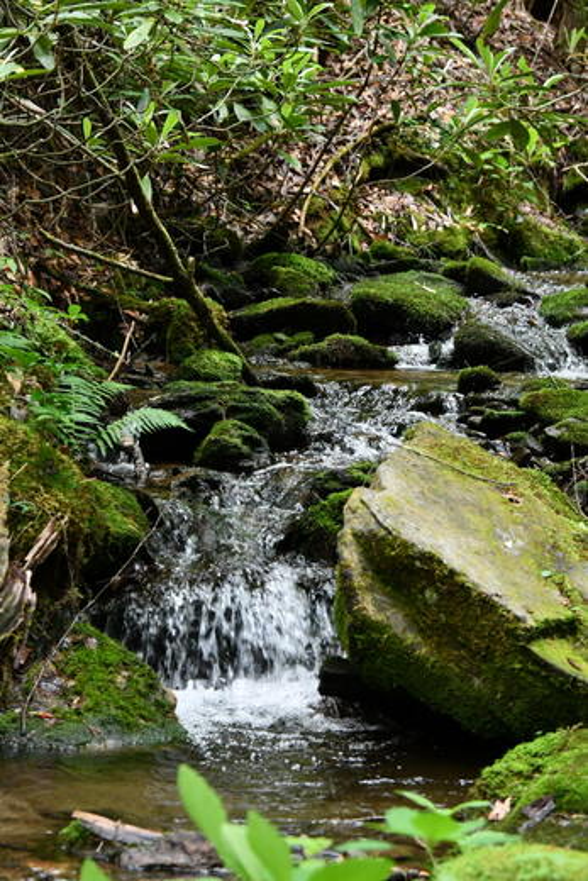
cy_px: 440
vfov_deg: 17.1
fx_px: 2938
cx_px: 294
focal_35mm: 120
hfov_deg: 11.4
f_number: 5
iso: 2800
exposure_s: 1/125
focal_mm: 80
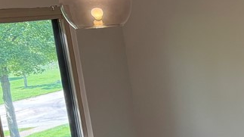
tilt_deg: -11.2
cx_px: 266
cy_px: 126
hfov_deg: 24.0
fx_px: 537
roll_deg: +4.5
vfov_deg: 14.4
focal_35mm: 83
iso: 320
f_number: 1.78
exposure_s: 1/120
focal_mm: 6.76
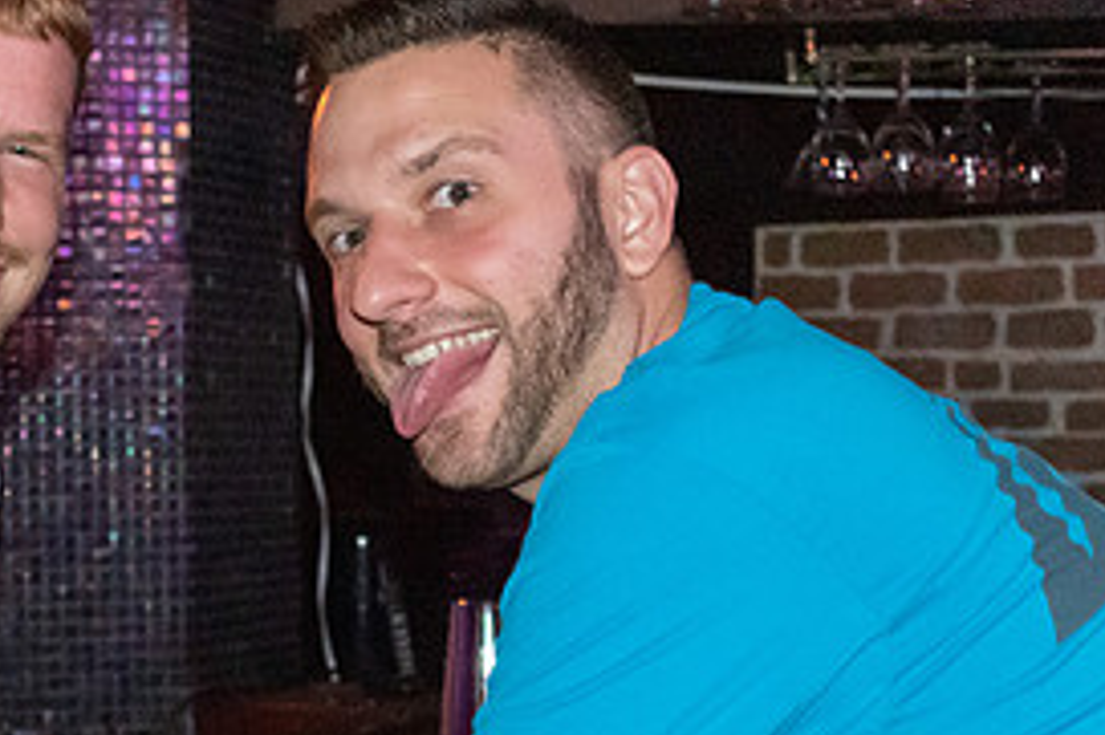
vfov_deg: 16.9
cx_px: 317
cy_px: 611
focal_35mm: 80
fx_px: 2454
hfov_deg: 25.2
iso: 6400
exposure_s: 1/60
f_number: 4
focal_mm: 25
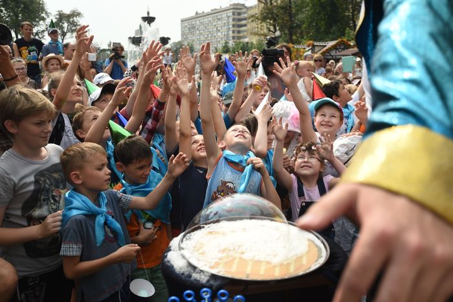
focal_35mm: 35
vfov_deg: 37.8
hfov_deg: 54.5
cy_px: 151
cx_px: 226
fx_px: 440
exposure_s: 1/4000
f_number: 4
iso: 500
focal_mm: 35
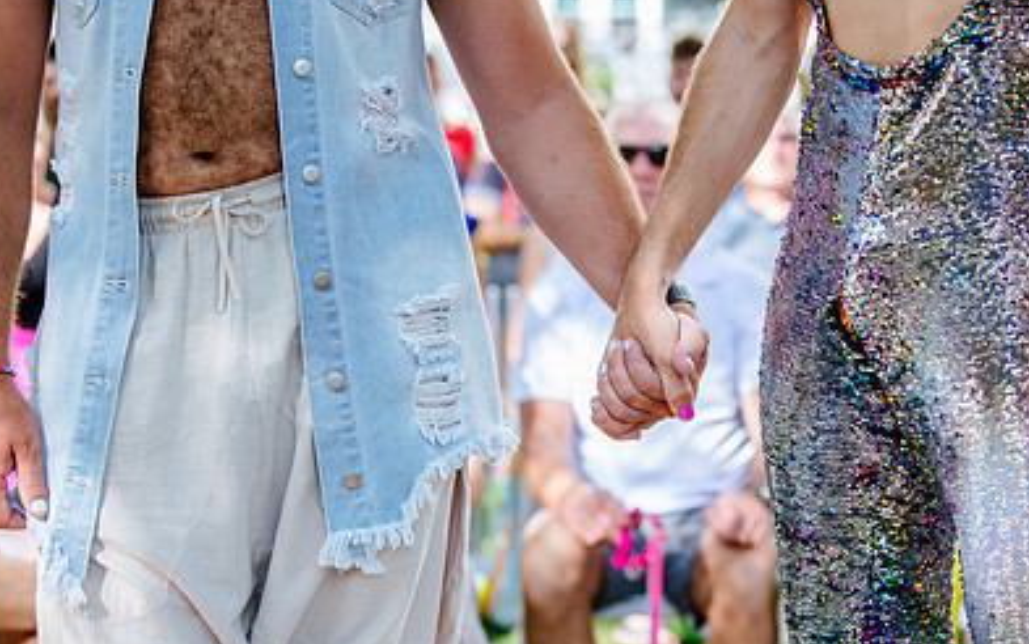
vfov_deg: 12.1
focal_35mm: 108
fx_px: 3030
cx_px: 653
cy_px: 426
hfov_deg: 19.2
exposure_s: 1/640
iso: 800
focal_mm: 70
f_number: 3.2
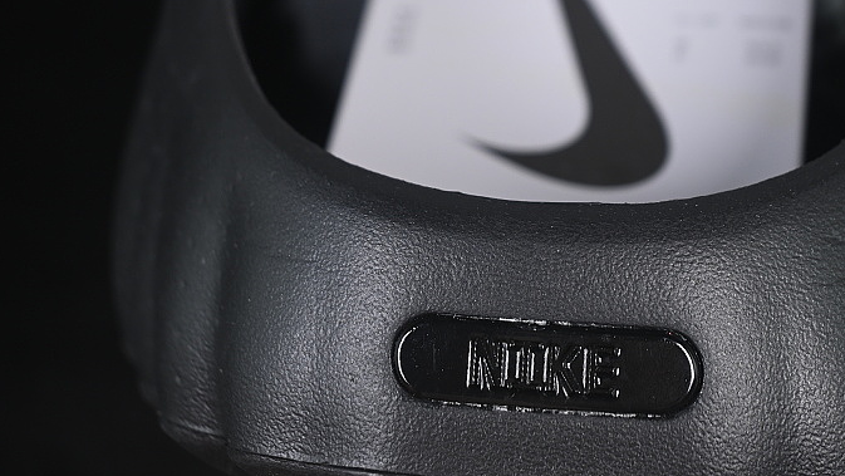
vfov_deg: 9.6
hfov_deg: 17.0
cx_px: 542
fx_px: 2824
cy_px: 39
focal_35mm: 126
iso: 160
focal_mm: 50
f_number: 6.3
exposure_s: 1/50
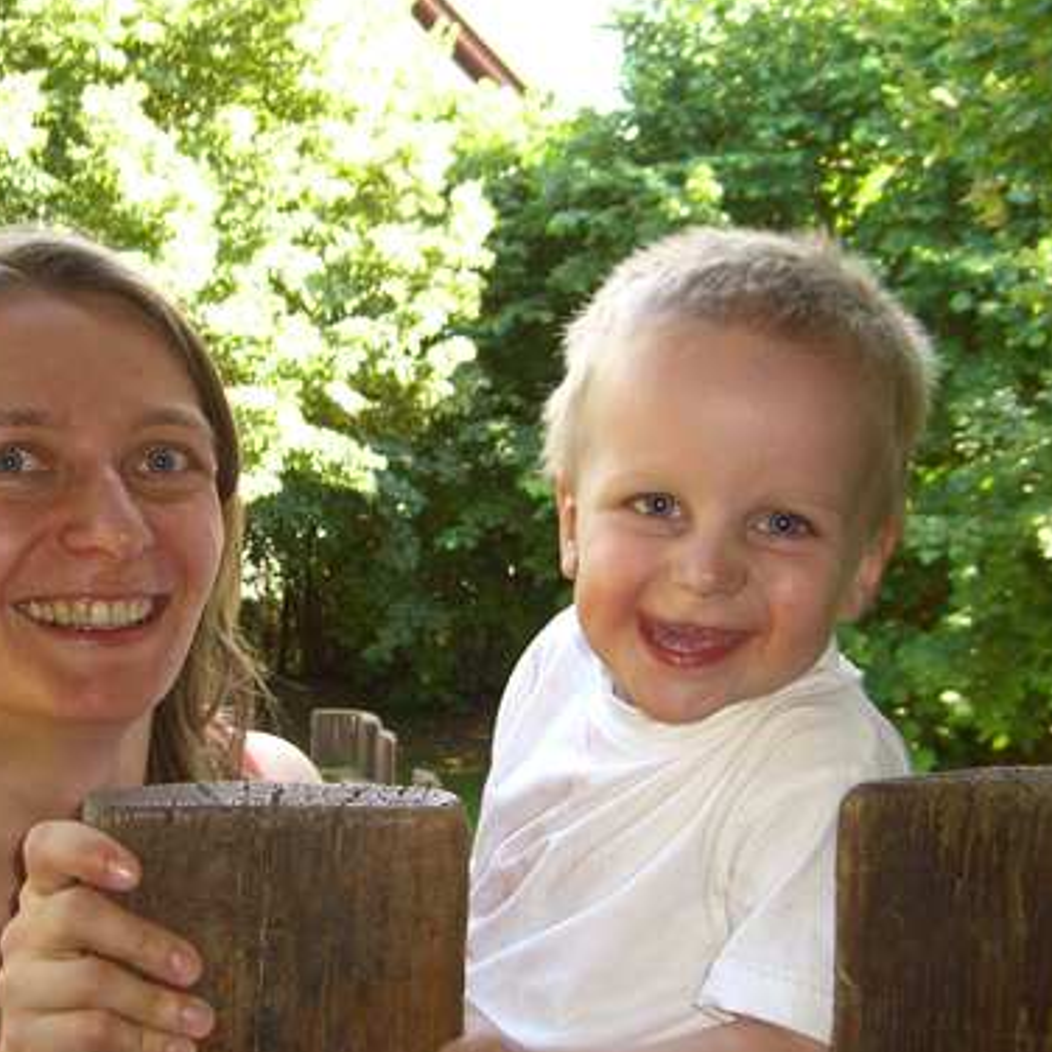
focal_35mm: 58
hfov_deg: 29.3
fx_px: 1994
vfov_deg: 29.5
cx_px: 336
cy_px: 614
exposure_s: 1/80
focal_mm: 7.9
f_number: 2.8
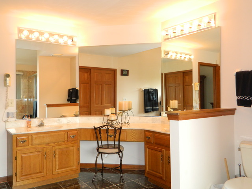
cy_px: 94
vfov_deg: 45.4
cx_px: 126
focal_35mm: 31
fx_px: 226
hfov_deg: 58.4
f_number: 3.2
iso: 200
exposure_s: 1/30
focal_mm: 5.6
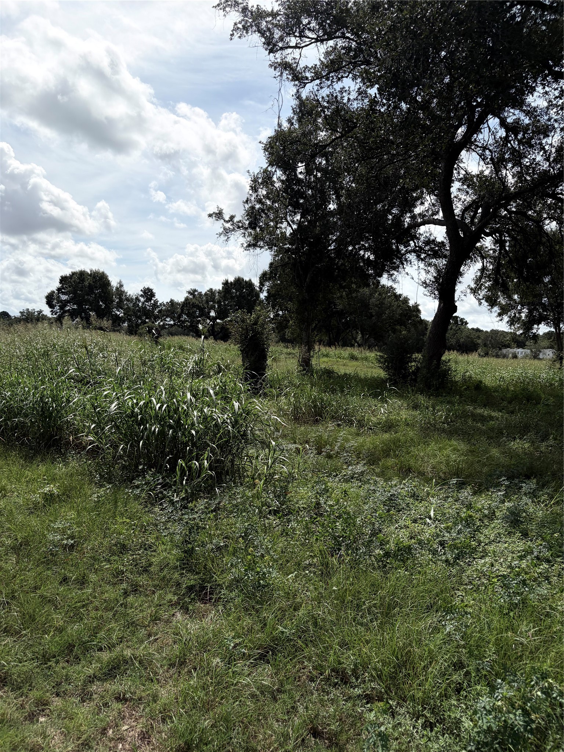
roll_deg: -2.6
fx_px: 565
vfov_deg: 67.3
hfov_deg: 53.1
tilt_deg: -5.0
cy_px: 376
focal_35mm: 26
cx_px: 282
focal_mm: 5.96
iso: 64
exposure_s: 1/7813
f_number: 1.6
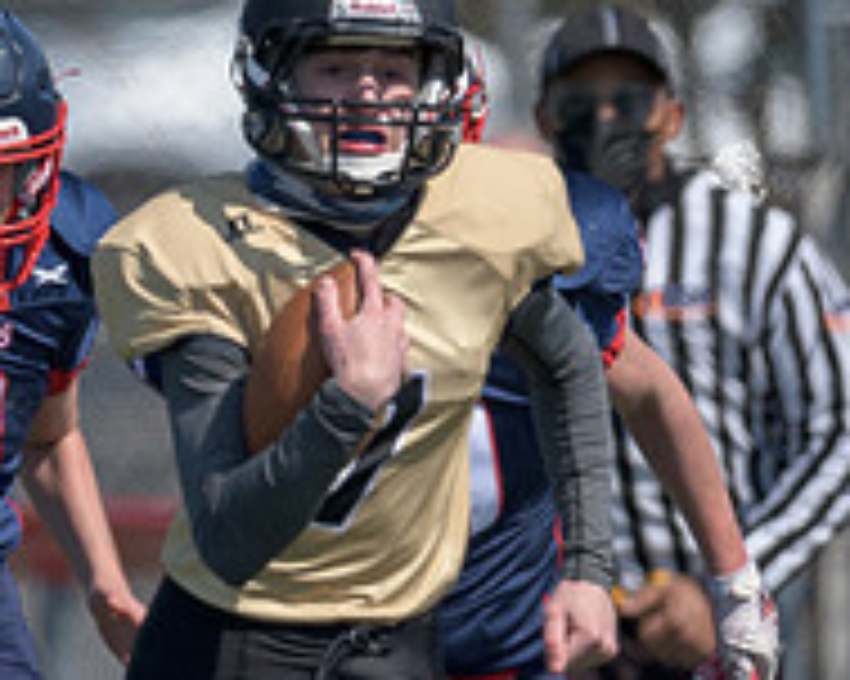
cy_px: 515
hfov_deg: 0.7
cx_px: 480
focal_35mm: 2659
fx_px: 66857
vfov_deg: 0.6
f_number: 4
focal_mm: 500
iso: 250
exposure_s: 1/2500
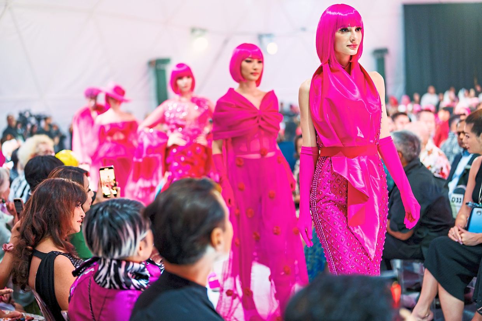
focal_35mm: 50
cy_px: 160
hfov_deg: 39.6
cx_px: 241
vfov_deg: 27.0
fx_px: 669
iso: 1000
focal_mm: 50
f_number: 1.4
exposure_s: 1/200
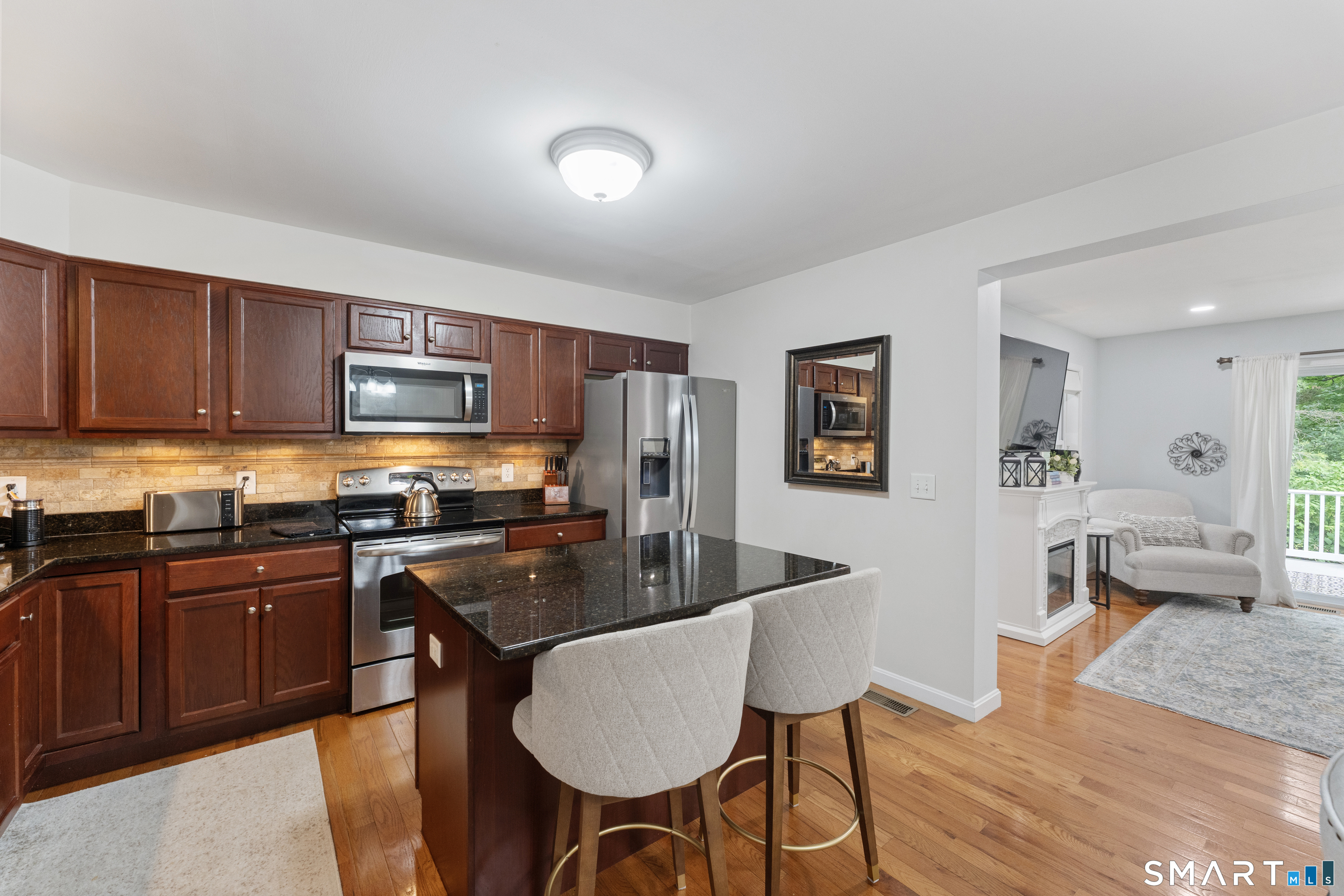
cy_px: 448
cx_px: 672
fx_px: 523
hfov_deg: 104.3
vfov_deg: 81.2
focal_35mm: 14
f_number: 8
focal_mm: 14
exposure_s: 1/3
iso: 800
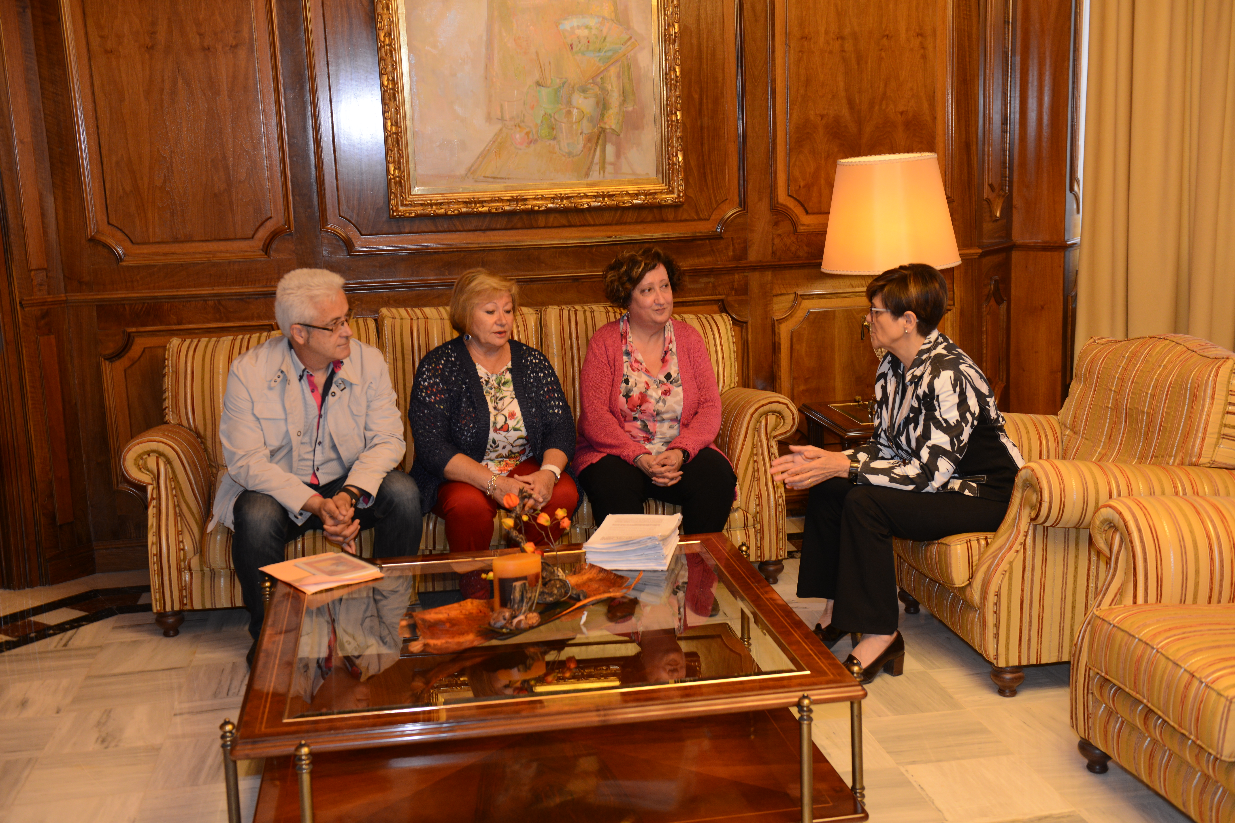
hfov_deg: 44.5
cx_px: 618
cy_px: 412
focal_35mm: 44
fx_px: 1509
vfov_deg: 30.5
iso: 800
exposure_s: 1/50
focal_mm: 44
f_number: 3.5
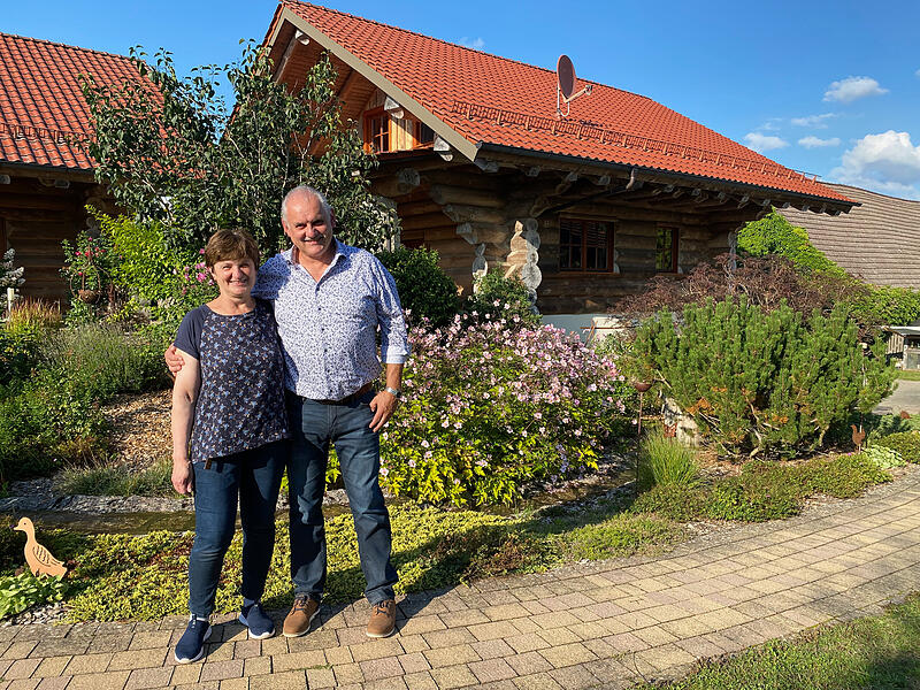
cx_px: 460
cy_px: 345
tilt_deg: -4.5
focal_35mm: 26
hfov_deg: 67.3
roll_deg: +0.0
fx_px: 691
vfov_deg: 53.1
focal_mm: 4.25
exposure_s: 1/1316
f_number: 1.8
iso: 32
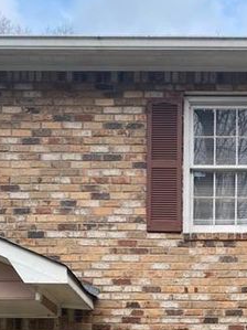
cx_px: 217
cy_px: 359
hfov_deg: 24.6
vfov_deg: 30.0
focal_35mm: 58
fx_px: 552
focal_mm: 4.25
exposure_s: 1/404
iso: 32
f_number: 1.8
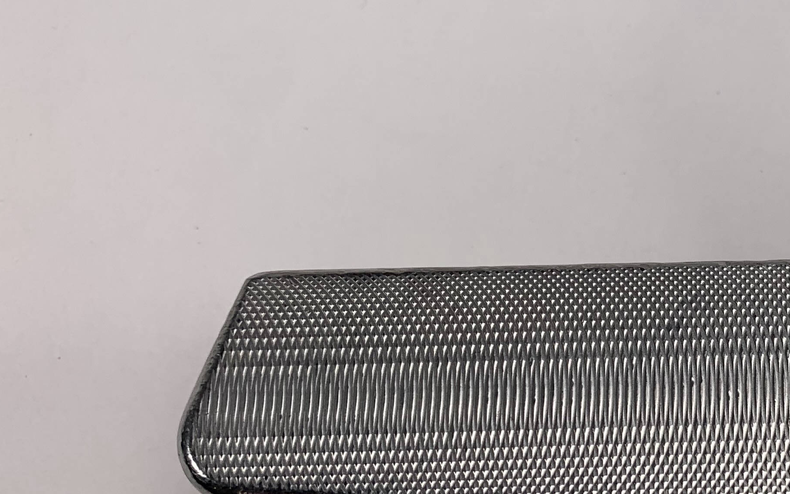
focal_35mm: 61
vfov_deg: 21.2
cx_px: 792
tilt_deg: -78.3
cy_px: 321
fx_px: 1313
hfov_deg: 31.0
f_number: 1.8
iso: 25
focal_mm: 4.25
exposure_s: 1/276
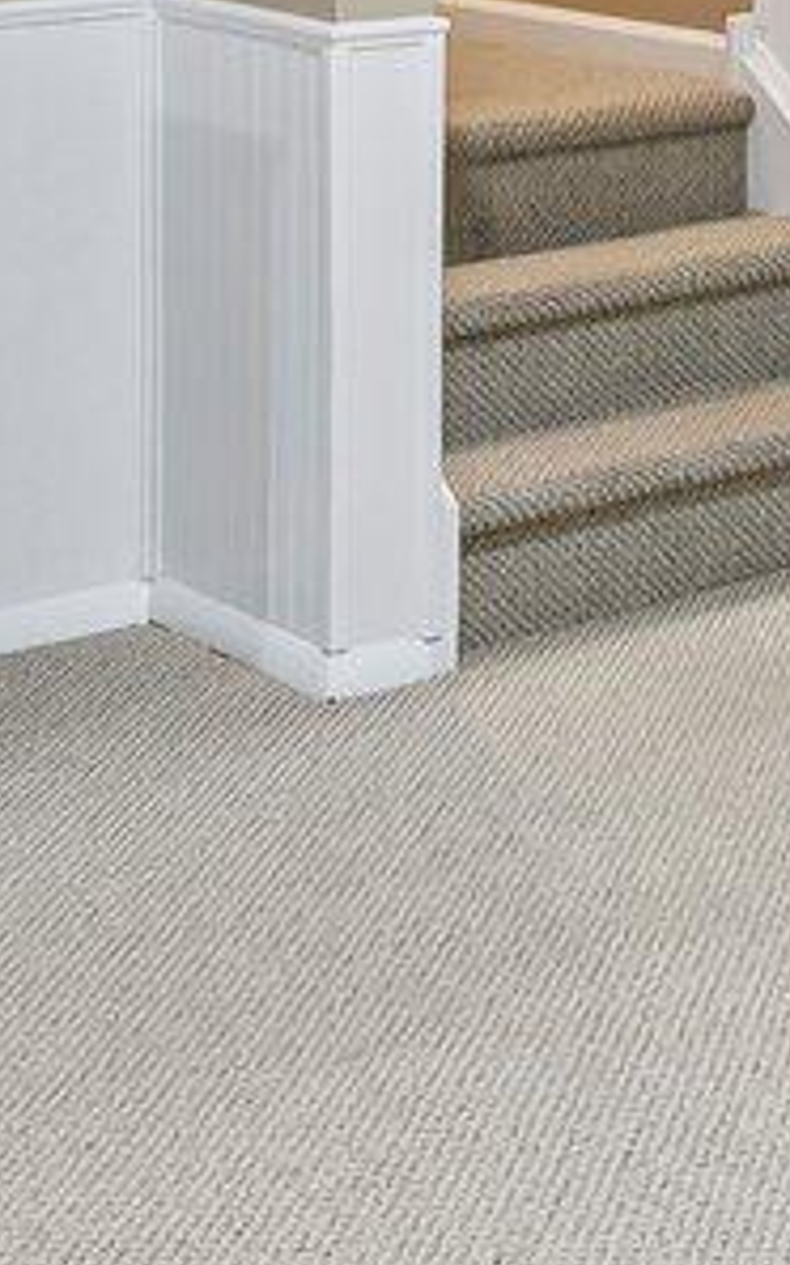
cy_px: -427
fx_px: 3500
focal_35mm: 102
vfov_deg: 18.9
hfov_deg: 11.8
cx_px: 1448
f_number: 8
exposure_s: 1/3.33
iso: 400
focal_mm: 14.5
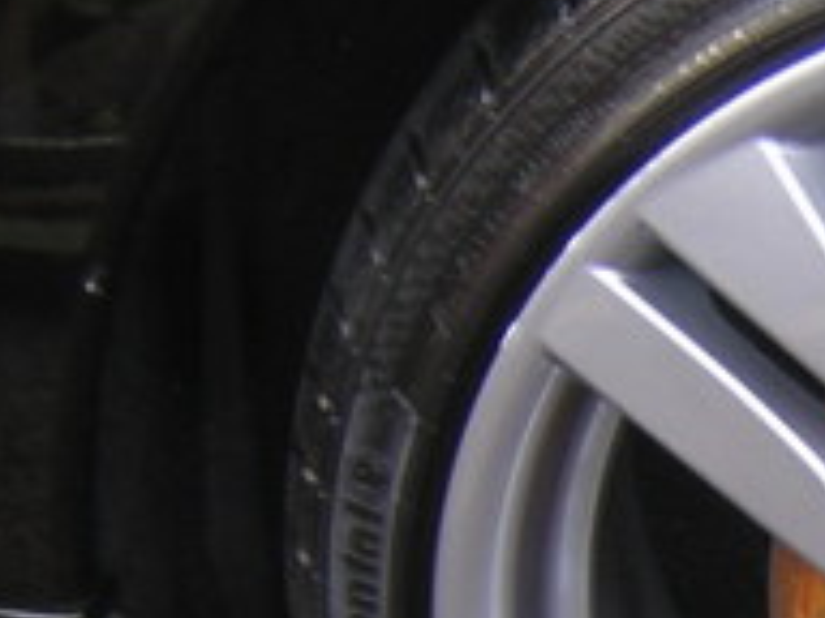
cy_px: 790
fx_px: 2860
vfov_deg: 12.0
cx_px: 1143
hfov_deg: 15.4
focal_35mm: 120
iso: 100
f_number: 2.6
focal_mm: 4.7
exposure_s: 1/11.9
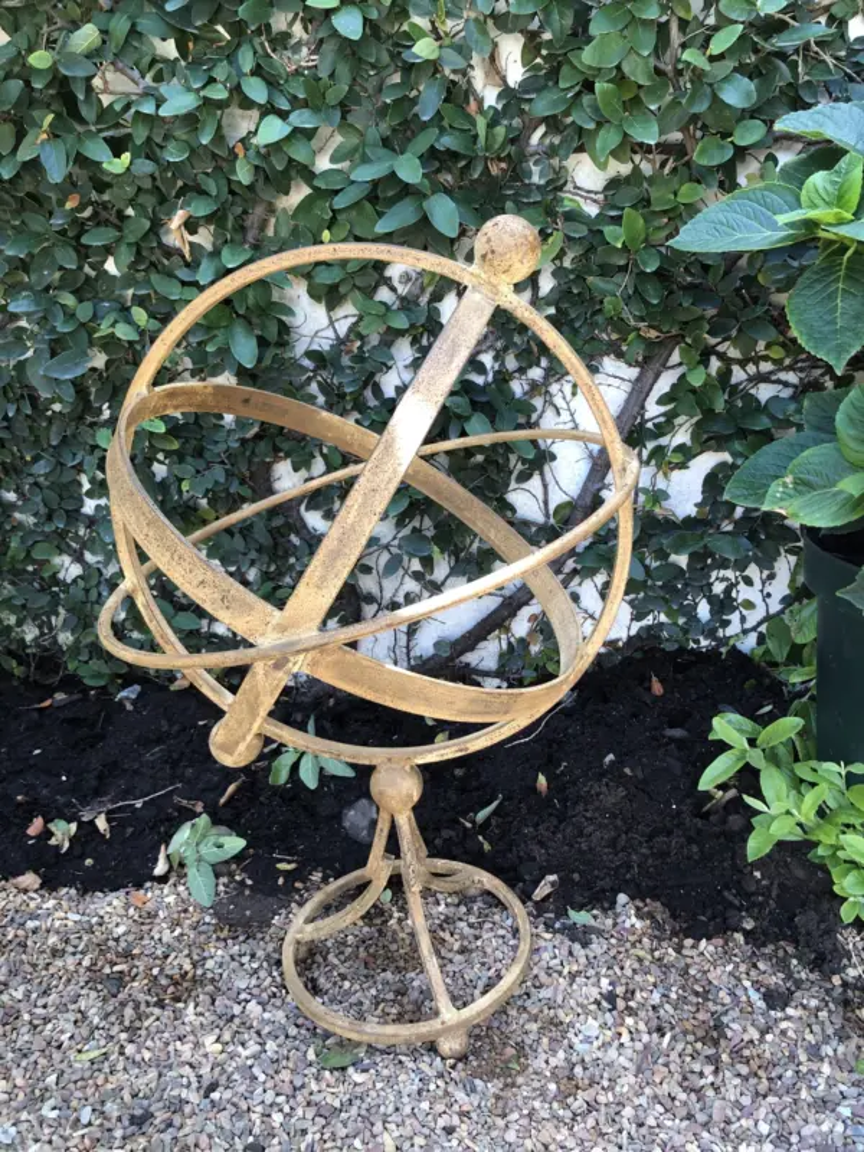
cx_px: 432
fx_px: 932
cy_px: 576
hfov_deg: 49.7
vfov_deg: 63.4
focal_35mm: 28
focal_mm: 3.99
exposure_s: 1/40
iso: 25
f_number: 1.8
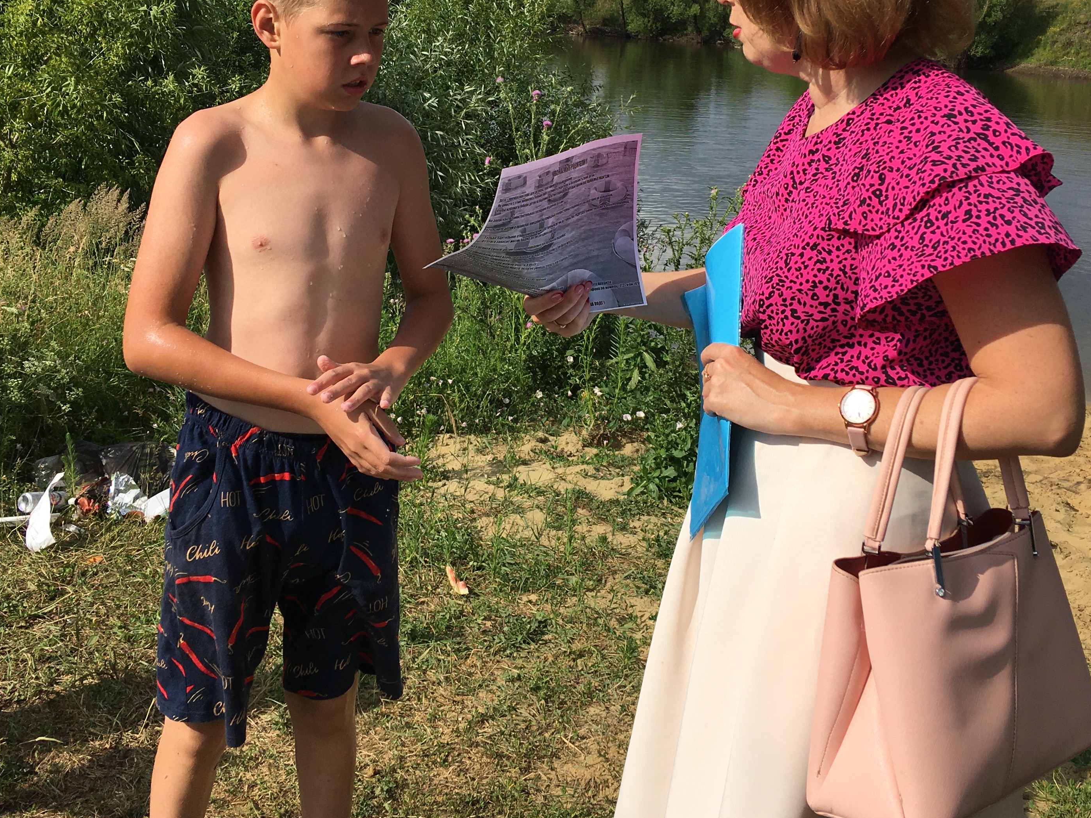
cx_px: 535
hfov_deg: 44.8
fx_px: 1324
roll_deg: -2.2
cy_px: 265
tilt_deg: -12.9
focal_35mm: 42
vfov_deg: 34.0
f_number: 2.2
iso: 25
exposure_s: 1/2262
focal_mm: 4.15
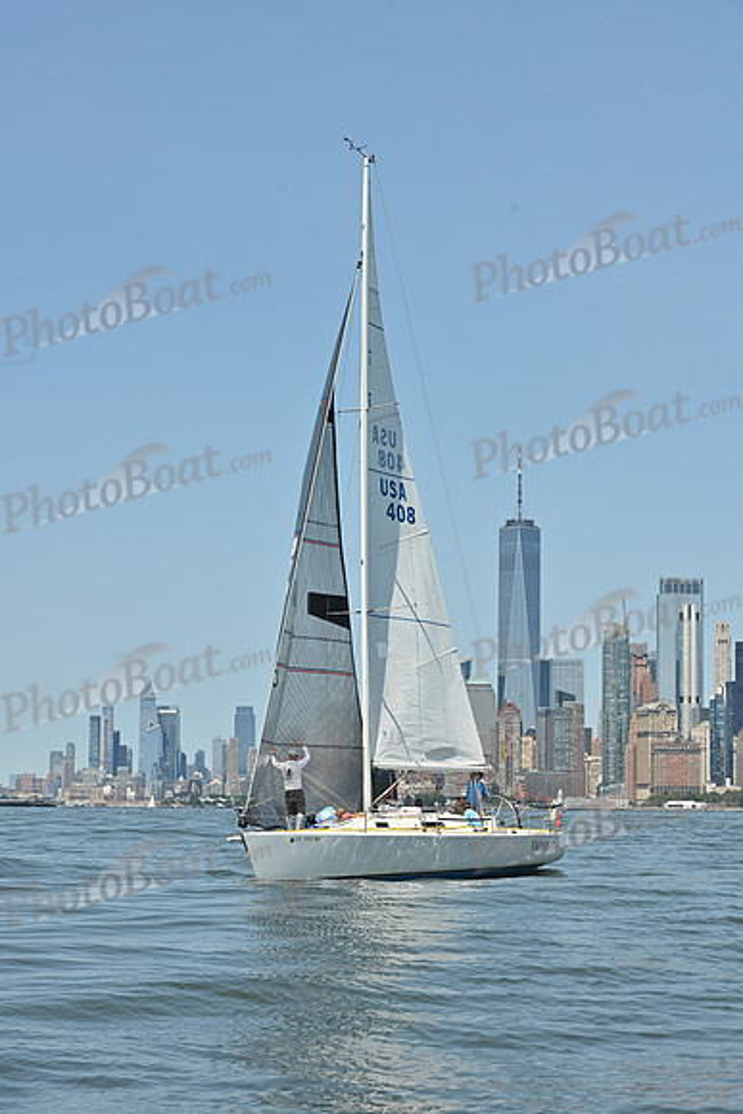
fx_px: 2784
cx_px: 372
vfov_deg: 22.6
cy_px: 557
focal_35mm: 90
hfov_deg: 15.2
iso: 320
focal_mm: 90
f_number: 10
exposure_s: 1/1000
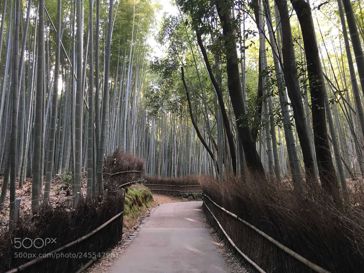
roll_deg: -1.9
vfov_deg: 48.2
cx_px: 182
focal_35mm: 29
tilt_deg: +19.7
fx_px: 305
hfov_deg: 61.7
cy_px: 136
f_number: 2.2
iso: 50
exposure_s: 1/30
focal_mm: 4.15
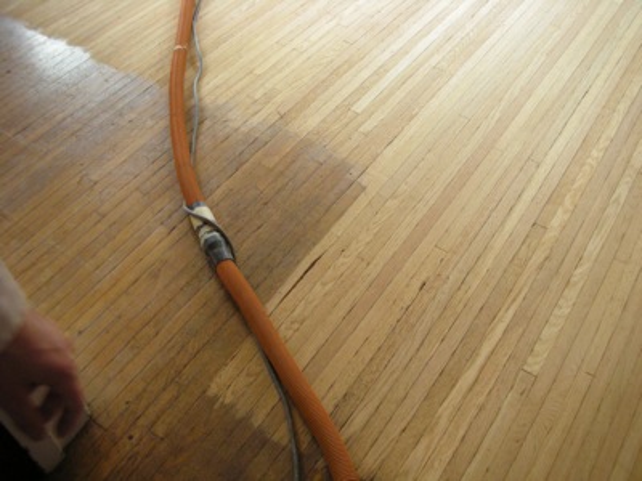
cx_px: 321
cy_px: 240
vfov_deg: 40.7
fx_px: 649
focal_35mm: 35
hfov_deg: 52.6
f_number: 2.8
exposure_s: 1/16
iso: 200
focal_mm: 5.8
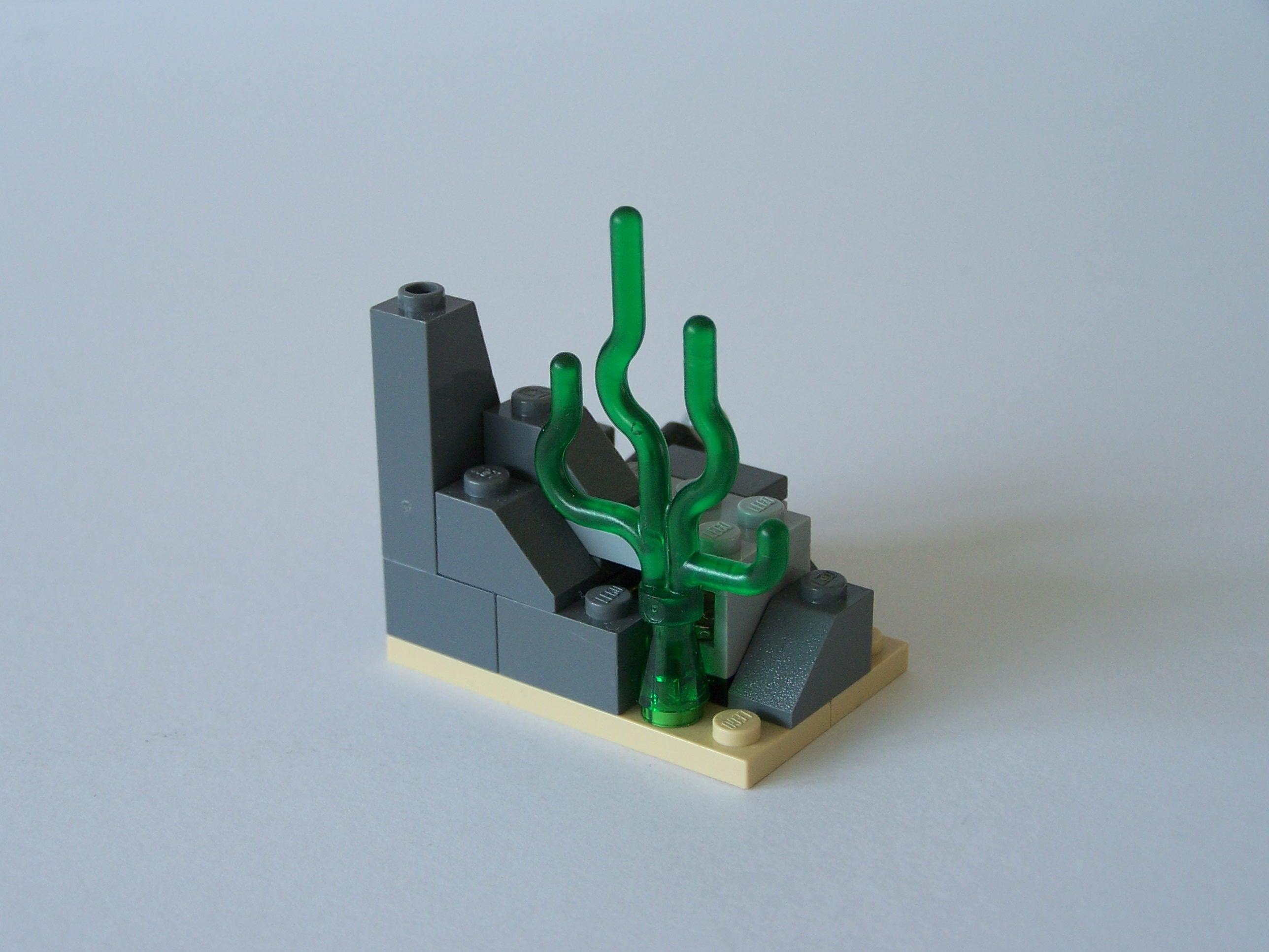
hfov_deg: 29.0
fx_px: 2456
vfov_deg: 21.9
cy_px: 476
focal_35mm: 67
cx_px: 634
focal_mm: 11.1
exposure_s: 1
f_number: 3.2
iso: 100
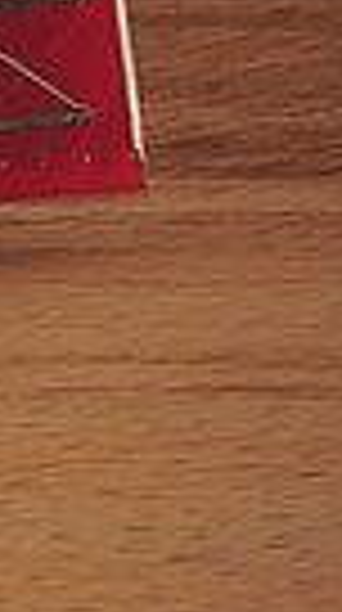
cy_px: -50
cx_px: -896
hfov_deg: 1.3
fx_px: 14469
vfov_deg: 2.4
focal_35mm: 893
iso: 1250
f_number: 7.1
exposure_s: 1/320
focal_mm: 200
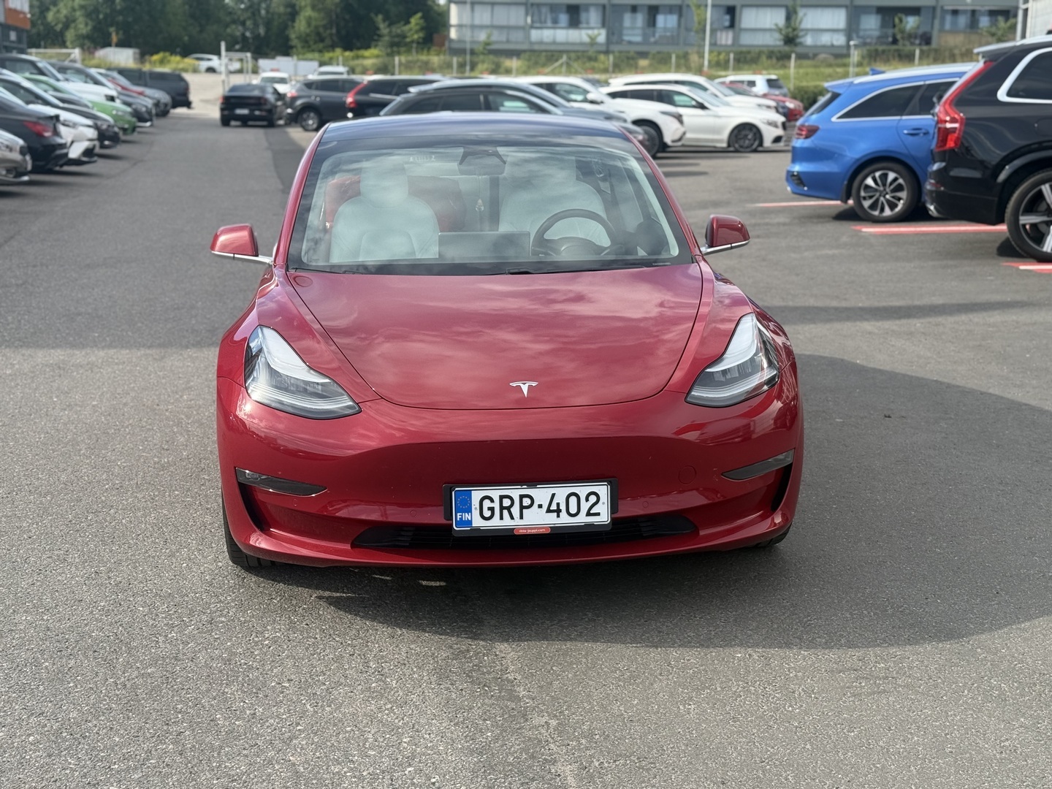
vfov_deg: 30.3
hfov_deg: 39.7
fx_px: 1459
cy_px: 394
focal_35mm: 48
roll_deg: -1.7
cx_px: 526
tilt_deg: -11.5
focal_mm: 6.76
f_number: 1.78
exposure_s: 1/2865
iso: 100
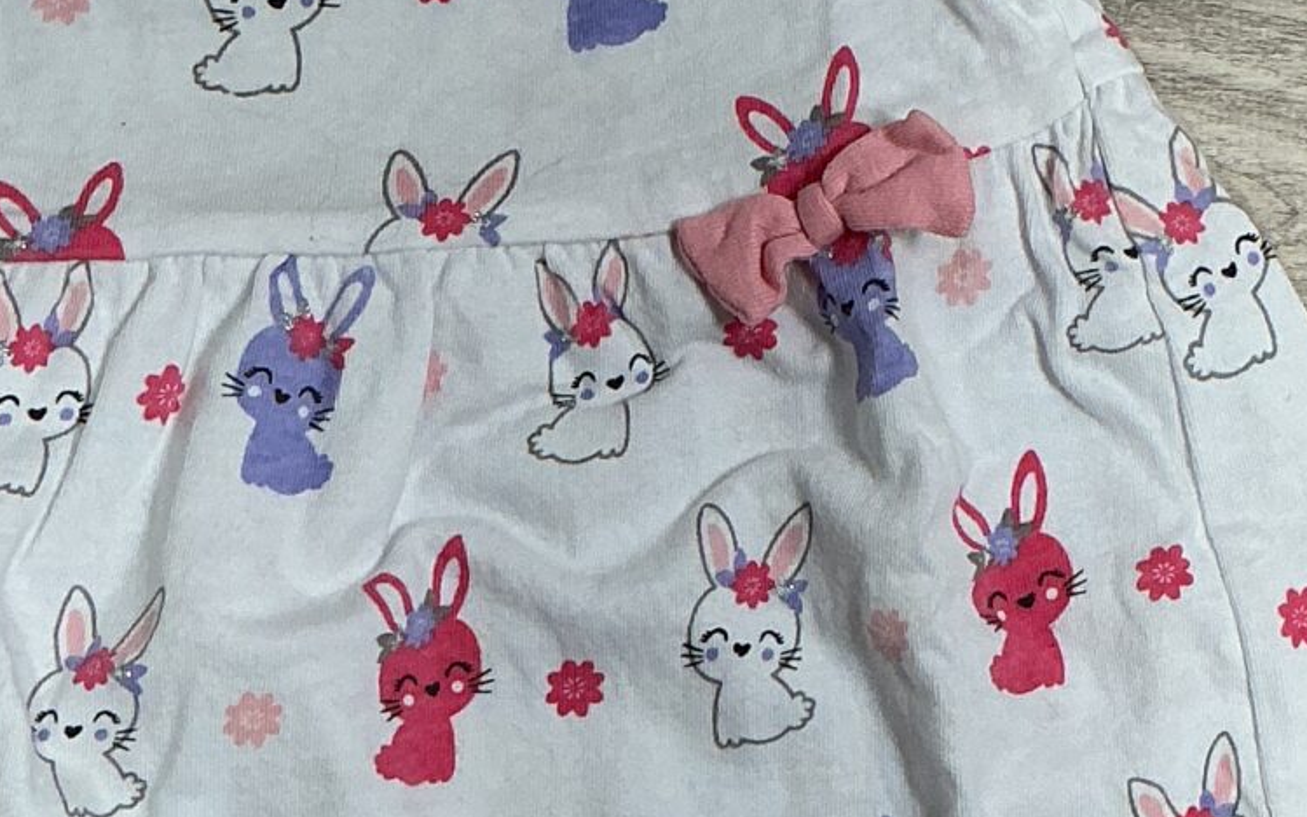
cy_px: 789
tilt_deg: -83.3
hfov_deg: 19.8
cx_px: 796
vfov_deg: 12.3
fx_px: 3740
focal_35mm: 105
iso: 32
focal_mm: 3
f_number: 1.8
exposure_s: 1/50
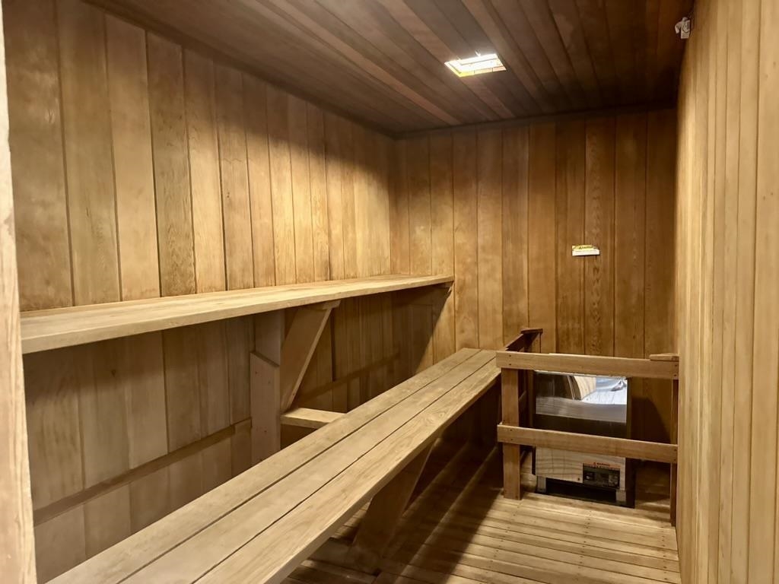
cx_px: 390
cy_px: 292
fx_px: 540
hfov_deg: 71.6
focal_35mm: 24
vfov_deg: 56.8
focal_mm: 6.86
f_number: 1.78
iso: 800
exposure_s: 1/40
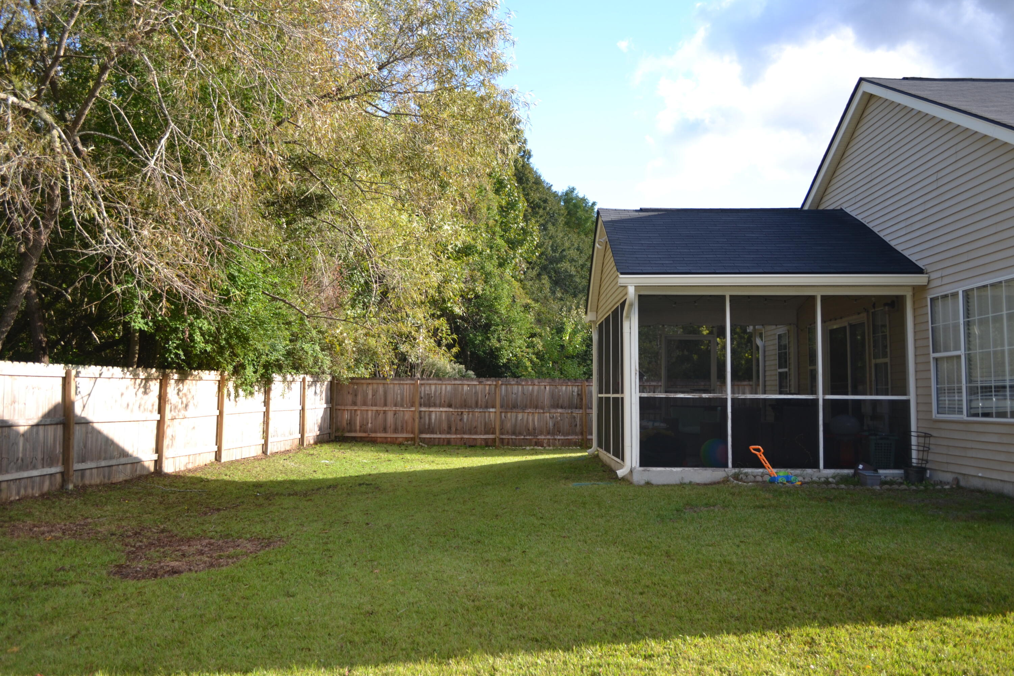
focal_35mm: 30
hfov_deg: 61.9
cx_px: 507
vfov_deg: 43.6
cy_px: 338
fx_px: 845
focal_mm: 20
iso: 100
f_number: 4
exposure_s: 1/200
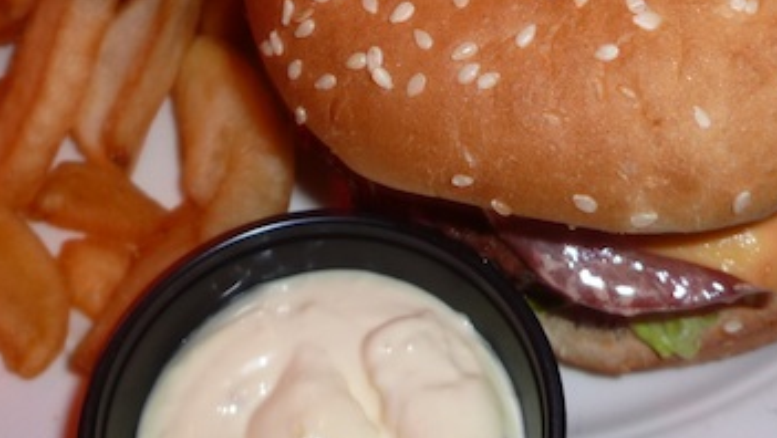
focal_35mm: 62
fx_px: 1278
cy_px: 22
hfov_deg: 33.7
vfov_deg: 19.0
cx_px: 454
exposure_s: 1/30
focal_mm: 4.5
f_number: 2.8
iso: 100
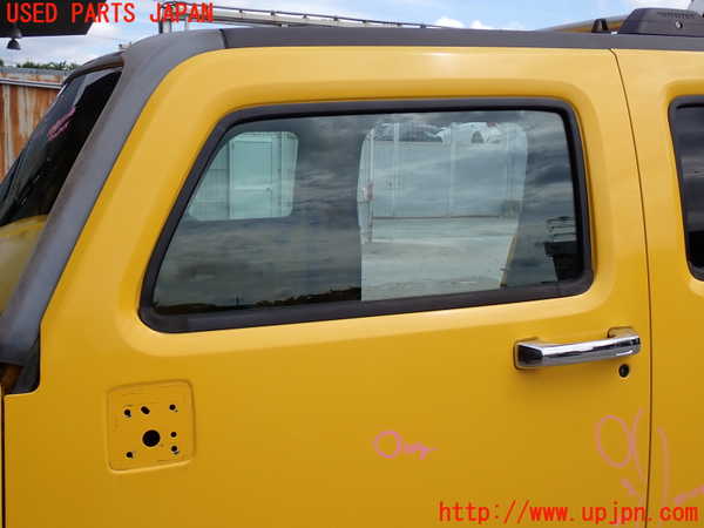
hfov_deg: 45.8
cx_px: 352
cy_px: 264
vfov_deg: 35.1
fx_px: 834
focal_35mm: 41
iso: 100
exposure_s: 1/800
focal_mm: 7.31
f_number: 4
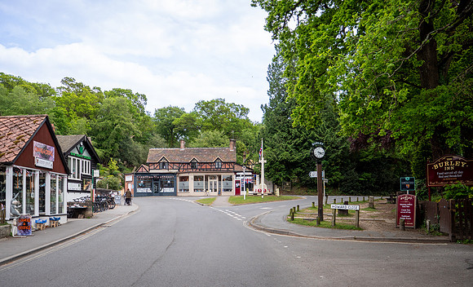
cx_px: 224
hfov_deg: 67.5
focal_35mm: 28
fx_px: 353
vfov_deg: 43.6
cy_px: 191
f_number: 2.8
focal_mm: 12
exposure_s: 1/400
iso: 100
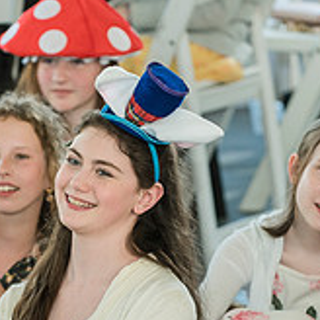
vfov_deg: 4.5
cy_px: 237
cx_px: 150
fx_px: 4089
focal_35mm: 391
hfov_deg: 4.5
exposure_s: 1/160
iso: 640
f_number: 4
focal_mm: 130
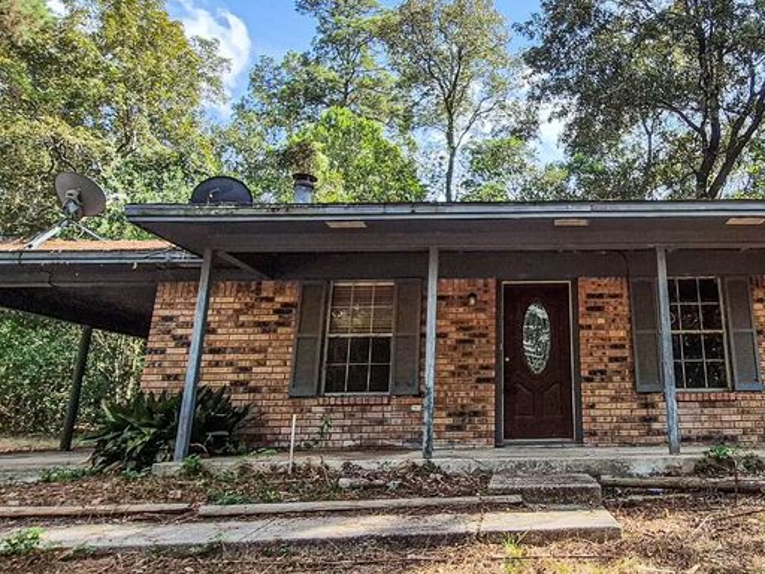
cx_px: 526
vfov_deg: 52.9
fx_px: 575
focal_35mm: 26
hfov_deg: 65.1
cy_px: 250
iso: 50
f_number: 2.2
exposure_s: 1/824
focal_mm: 1.74
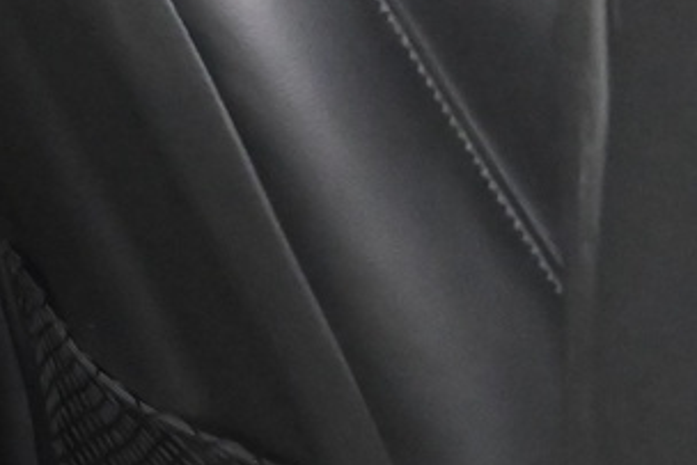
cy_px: 137
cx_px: -913
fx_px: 2479
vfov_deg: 10.7
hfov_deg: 12.8
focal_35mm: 128
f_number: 5.6
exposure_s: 1/20
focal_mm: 16
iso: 6400
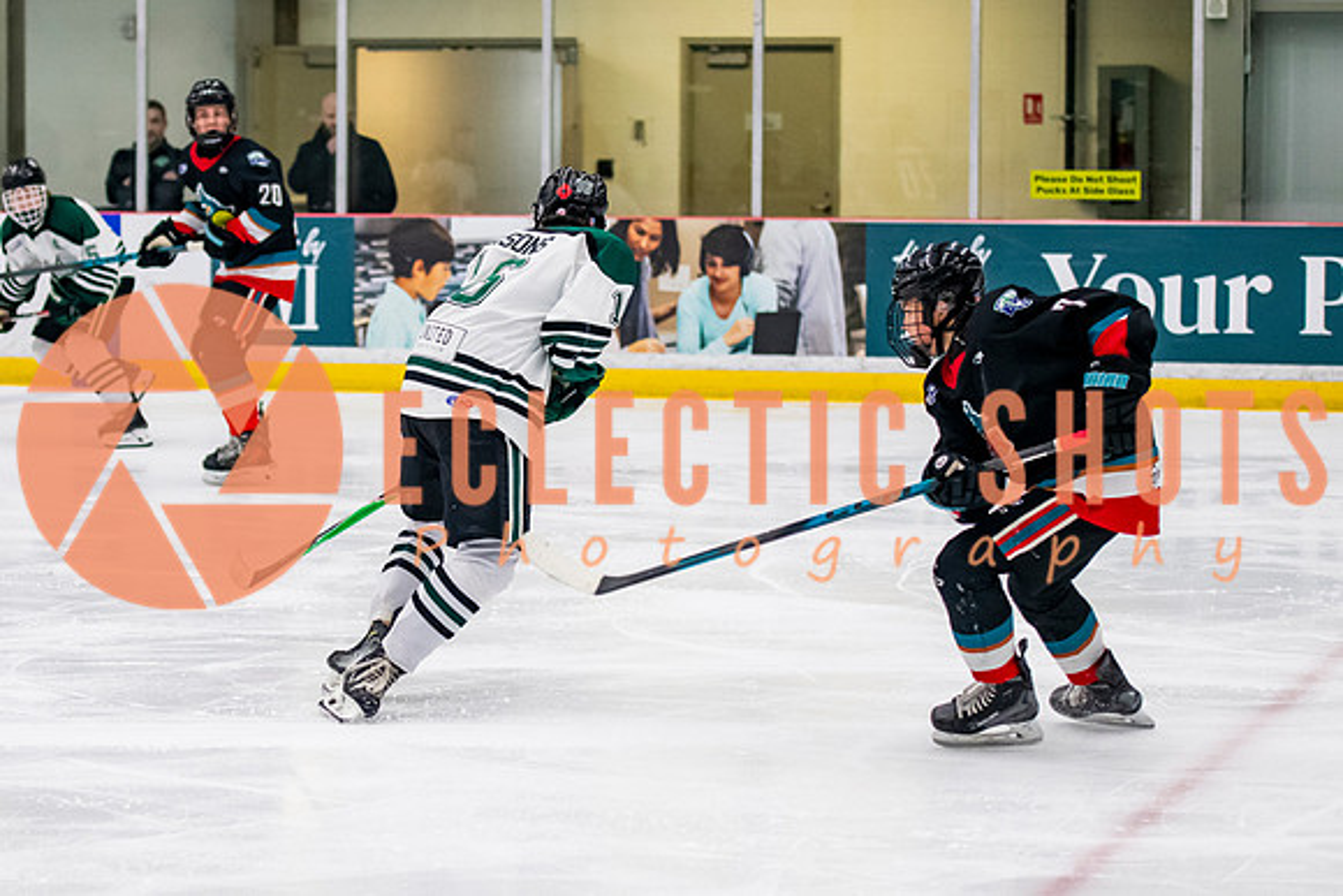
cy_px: 493
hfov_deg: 16.3
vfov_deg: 11.0
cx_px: 395
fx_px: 4661
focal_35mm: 125
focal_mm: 70
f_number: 3.2
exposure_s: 1/640
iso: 2000
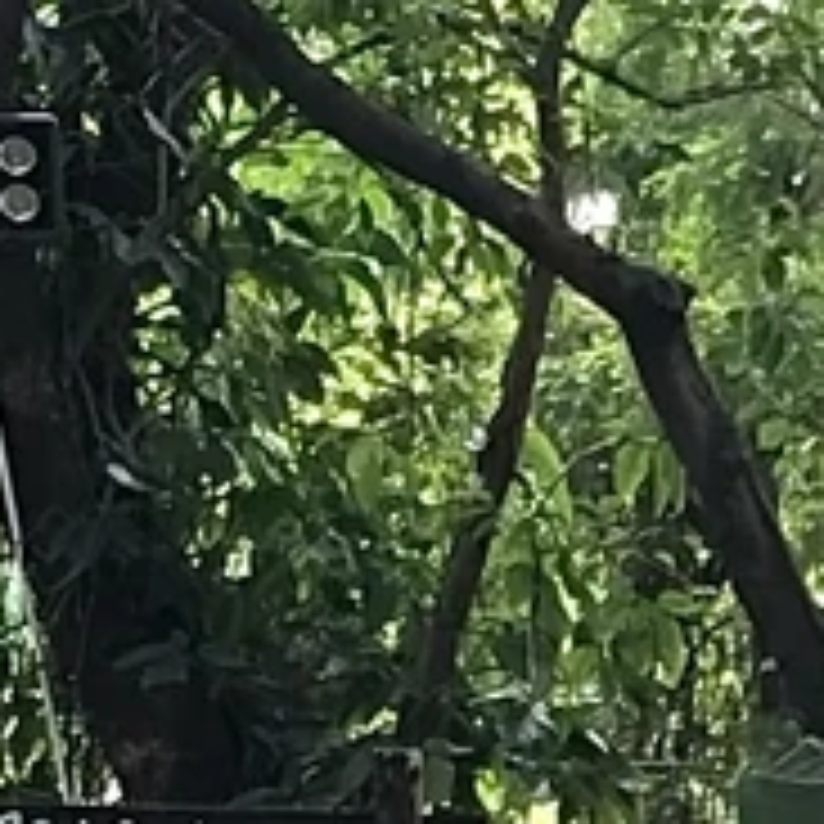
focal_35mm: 195
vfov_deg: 8.1
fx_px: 5252
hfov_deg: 8.4
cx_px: 1788
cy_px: 2107
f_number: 1.8
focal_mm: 3.99
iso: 20
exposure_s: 1/50
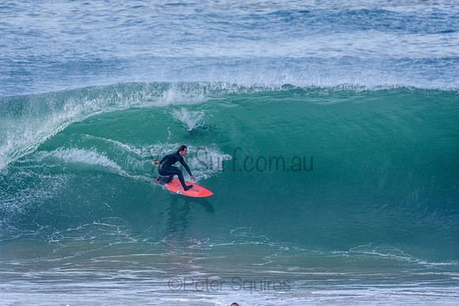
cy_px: 153
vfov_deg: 1.8
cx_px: 230
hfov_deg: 2.7
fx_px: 9564
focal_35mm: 750
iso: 640
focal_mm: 500
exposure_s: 1/2000
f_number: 5.6
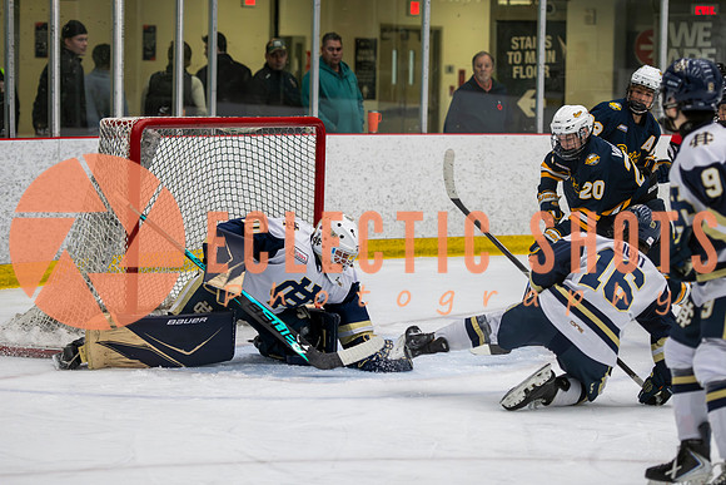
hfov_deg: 14.3
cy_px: 215
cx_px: 375
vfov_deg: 9.6
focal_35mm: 143
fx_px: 2891
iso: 2000
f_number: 3.2
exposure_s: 1/640
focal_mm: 100
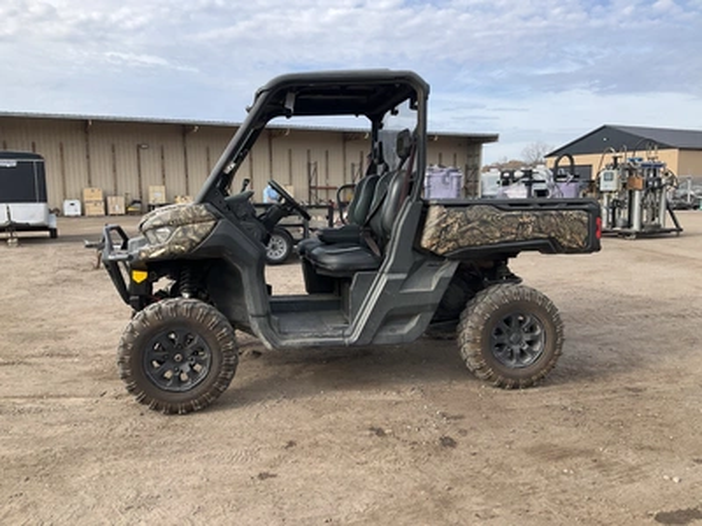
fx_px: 588
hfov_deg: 61.7
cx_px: 351
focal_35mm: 29
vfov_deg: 48.2
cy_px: 263
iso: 25
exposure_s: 1/898
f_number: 1.8
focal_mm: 3
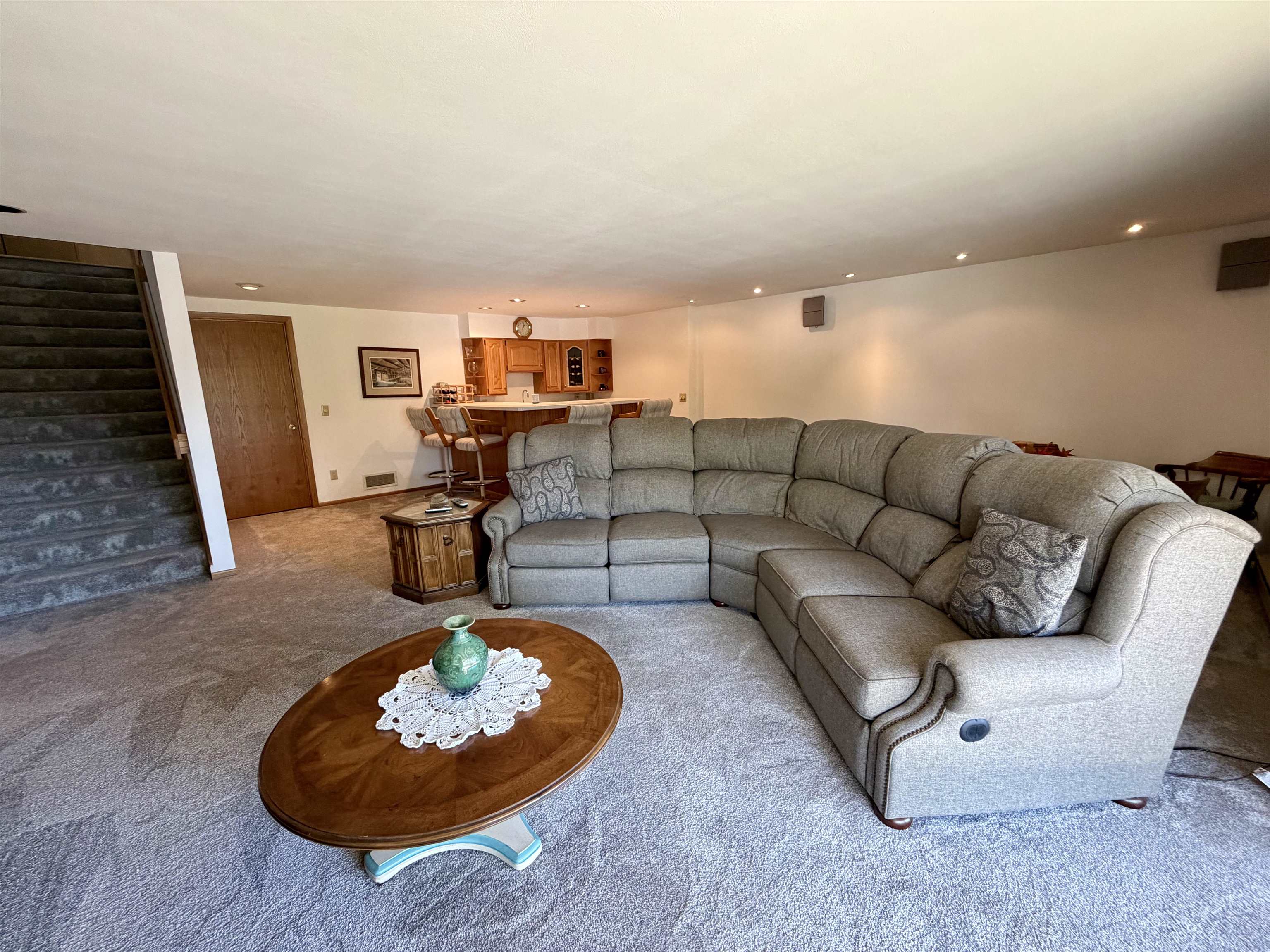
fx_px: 514
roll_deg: +2.2
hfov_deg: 102.1
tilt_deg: -11.4
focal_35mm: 14
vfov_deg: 85.7
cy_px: 476
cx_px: 635
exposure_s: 1/120
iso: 320
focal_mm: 2.22
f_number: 2.2
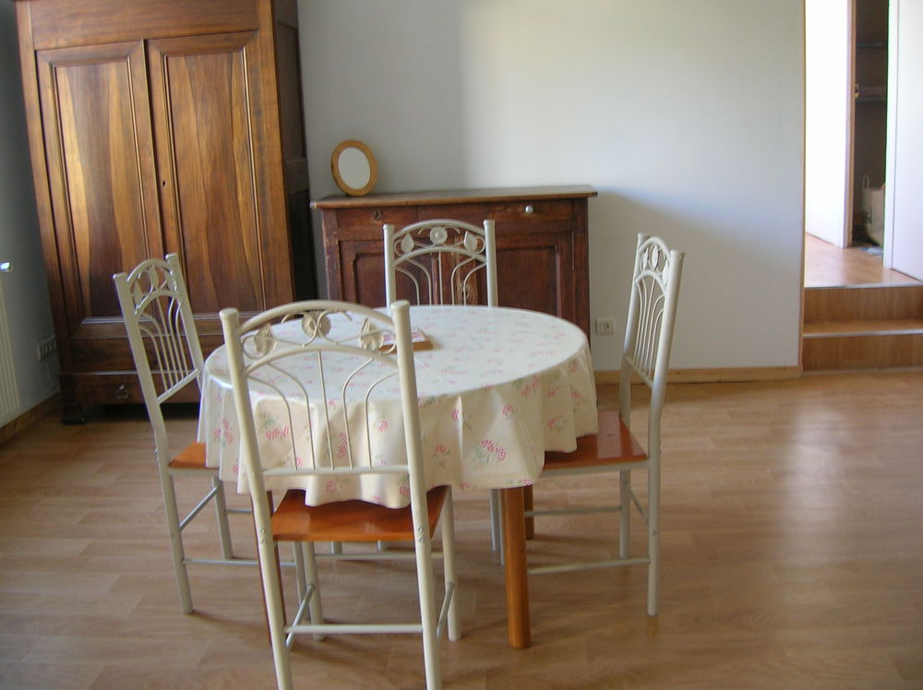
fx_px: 906
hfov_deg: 54.0
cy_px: 345
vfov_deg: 41.7
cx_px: 462
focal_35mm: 34
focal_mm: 5.7
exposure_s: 1/4
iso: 65
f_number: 2.9
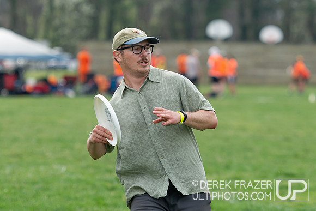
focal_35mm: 302
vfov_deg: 4.6
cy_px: 110
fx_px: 2649
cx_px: 174
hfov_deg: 6.8
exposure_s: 1/2500
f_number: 2.8
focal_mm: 135
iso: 160
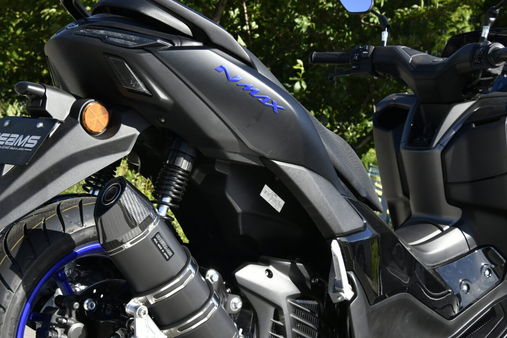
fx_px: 986
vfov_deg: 19.4
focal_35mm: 70
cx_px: 239
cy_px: 200
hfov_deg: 28.8
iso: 640
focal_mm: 42
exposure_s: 1/640
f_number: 11
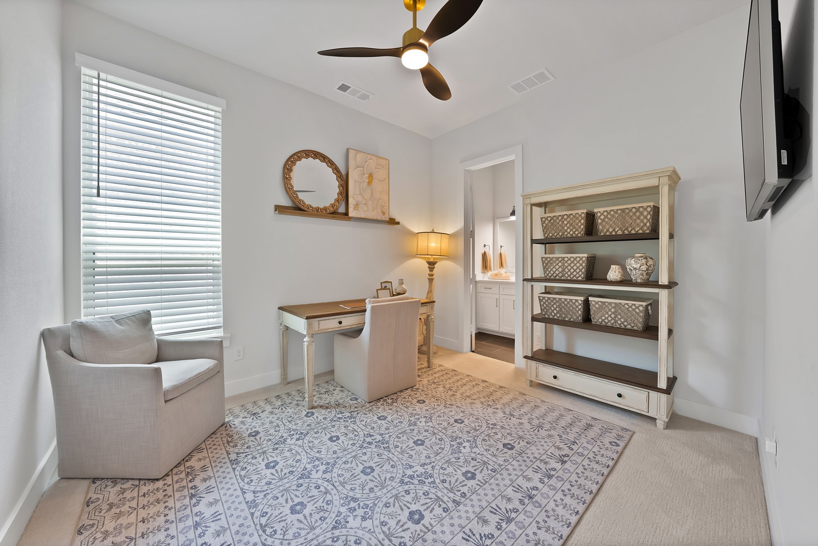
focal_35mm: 12
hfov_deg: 112.6
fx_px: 273
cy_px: 273
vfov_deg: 90.1
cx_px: 409
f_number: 9
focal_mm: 12
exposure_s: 1/4
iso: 640
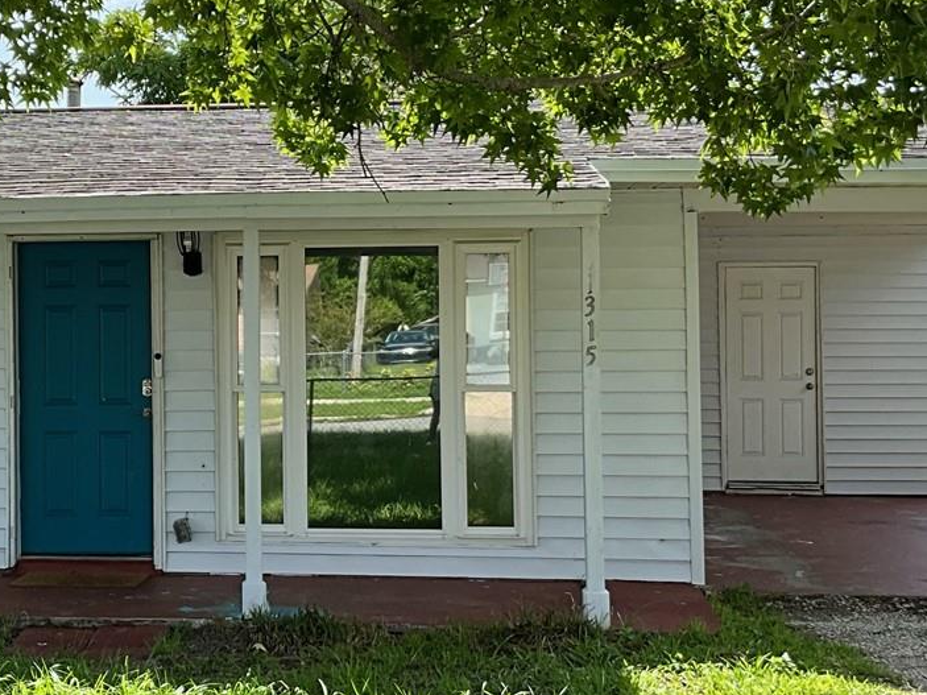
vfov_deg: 22.2
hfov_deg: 28.9
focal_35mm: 66
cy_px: 298
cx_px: 215
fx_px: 1767
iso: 25
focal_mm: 3
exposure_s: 1/514
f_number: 1.8
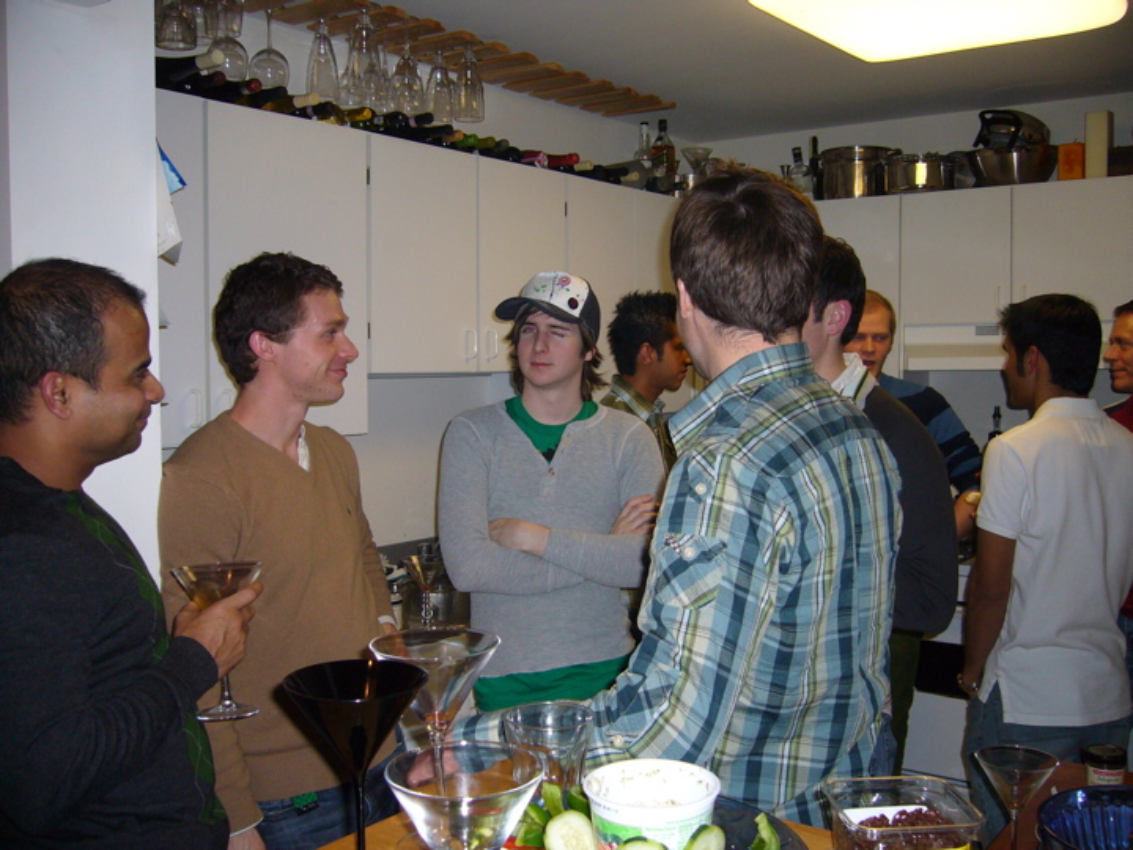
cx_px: 566
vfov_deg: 40.7
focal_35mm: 35
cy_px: 425
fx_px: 1146
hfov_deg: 52.6
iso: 160
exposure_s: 1/60
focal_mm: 5.8
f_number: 2.8
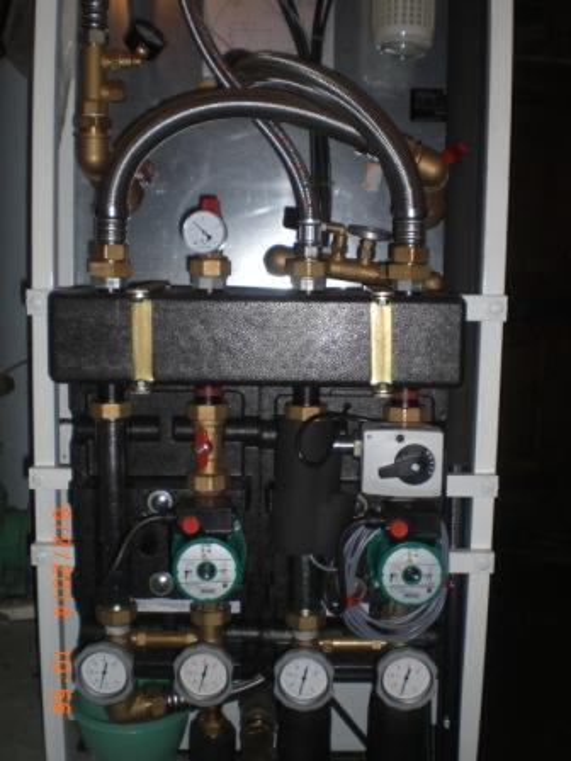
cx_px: 286
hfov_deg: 37.7
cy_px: 380
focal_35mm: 38
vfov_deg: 49.0
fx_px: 836
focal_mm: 6.3
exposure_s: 1/60
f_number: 3.1
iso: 100
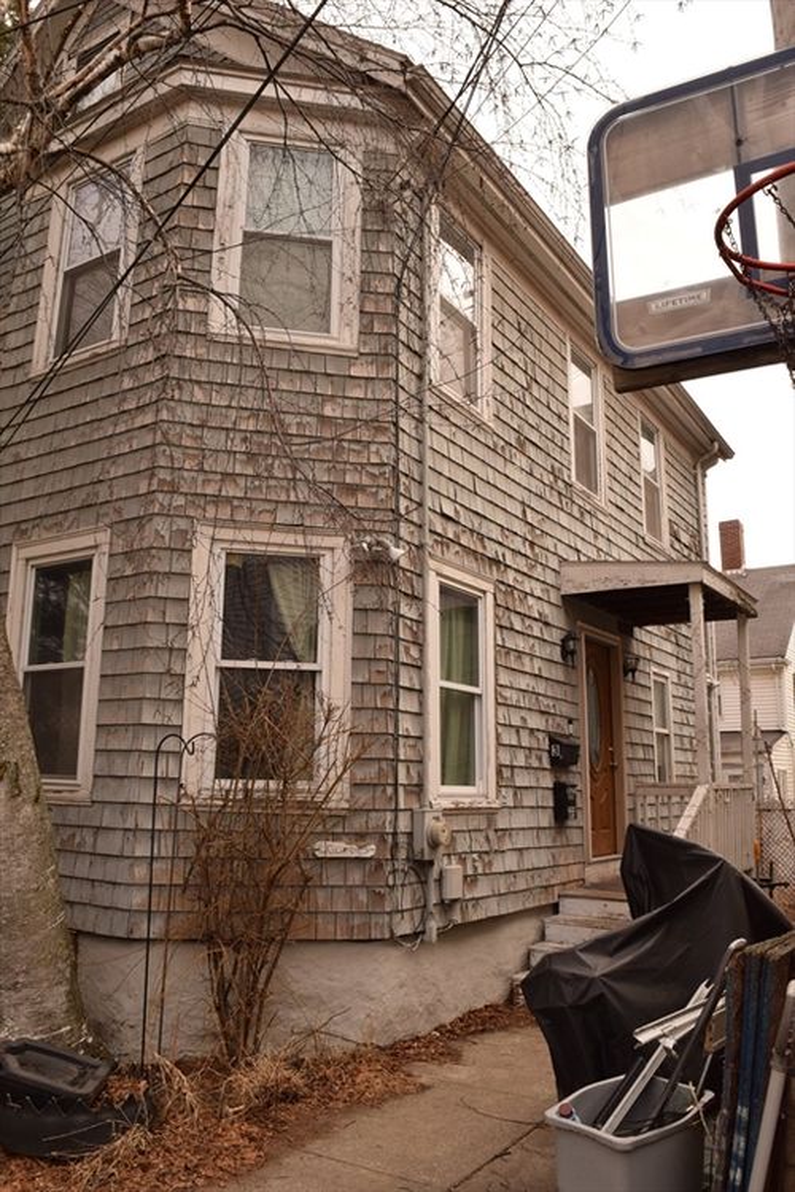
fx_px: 894
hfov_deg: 47.9
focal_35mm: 27
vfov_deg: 67.4
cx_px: 398
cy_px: 596
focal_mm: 18
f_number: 11
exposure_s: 1/500
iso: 800
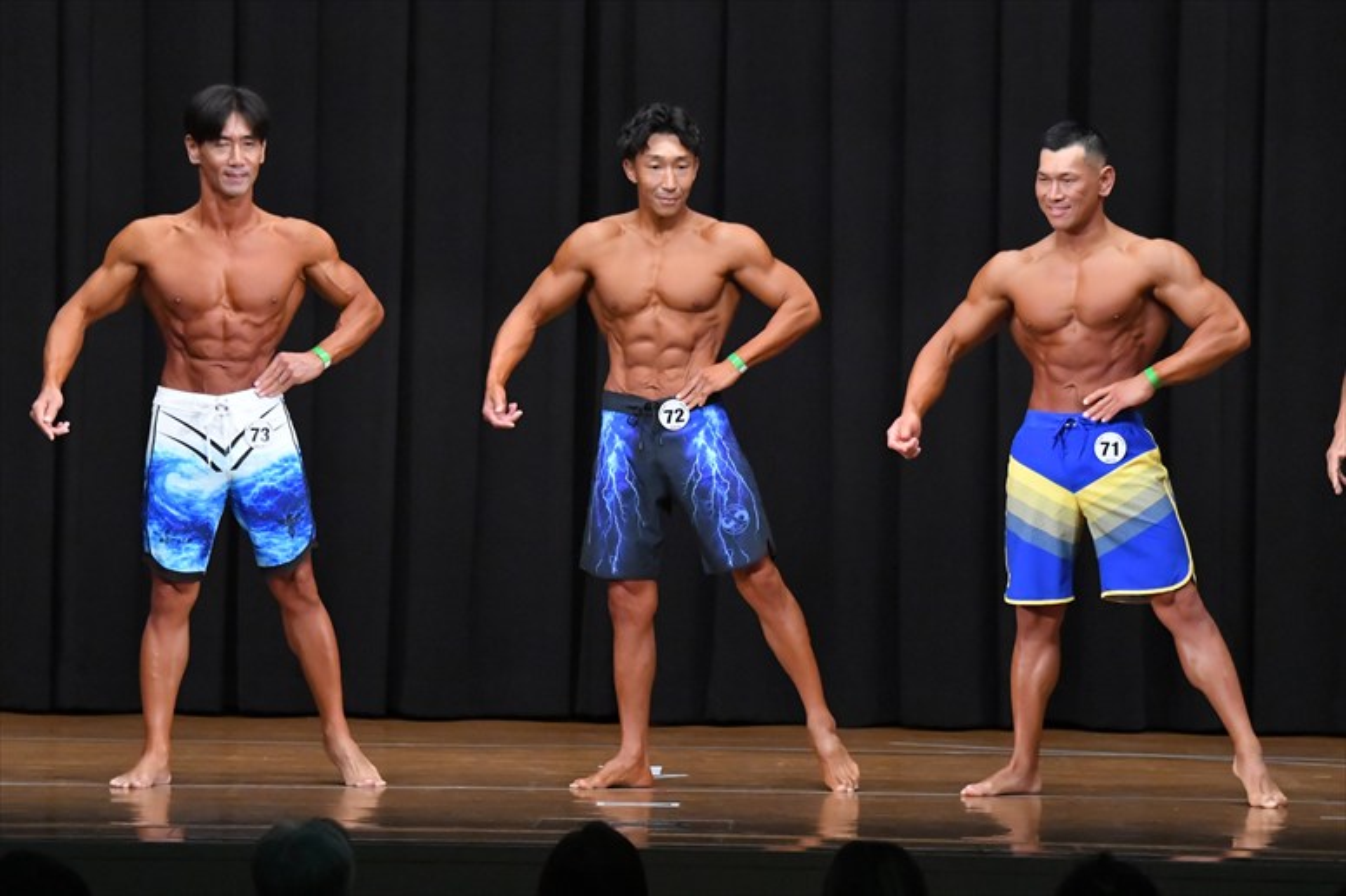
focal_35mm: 202
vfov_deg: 6.8
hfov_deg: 10.2
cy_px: 448
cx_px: 673
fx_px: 7549
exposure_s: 1/400
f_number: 5.6
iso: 8000
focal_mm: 135
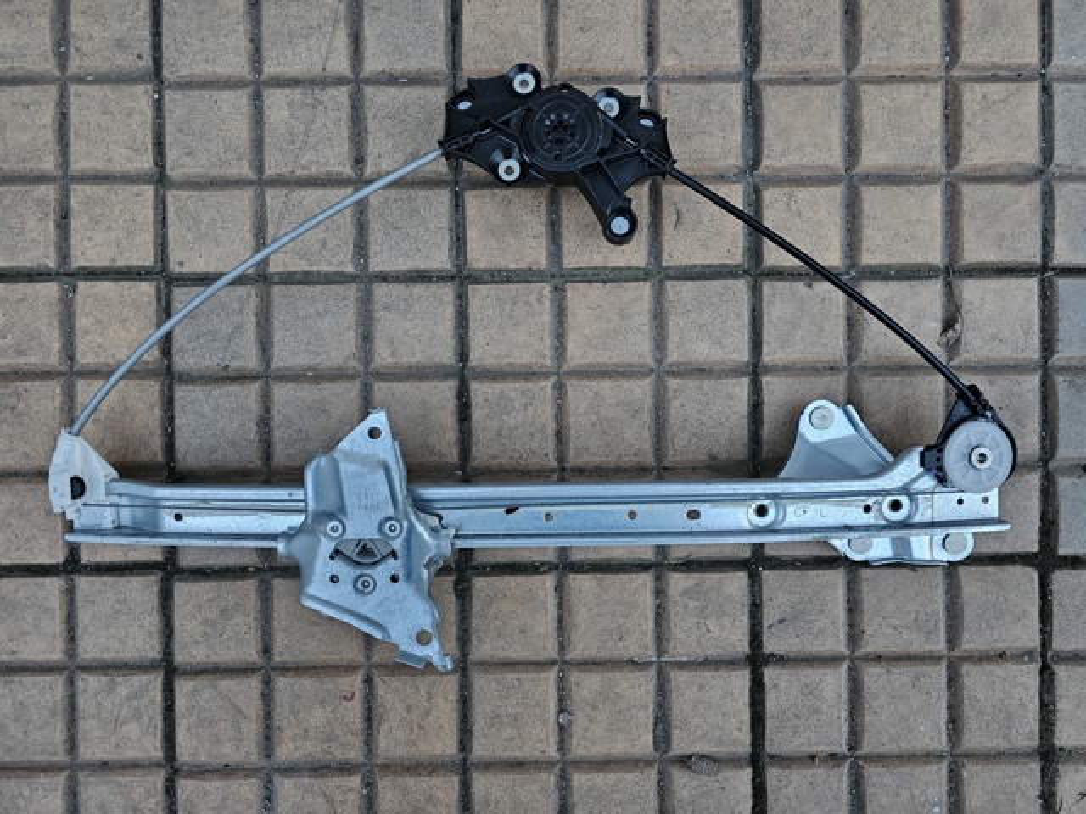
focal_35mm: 23
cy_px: 407
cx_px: 543
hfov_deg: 73.9
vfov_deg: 58.9
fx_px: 722
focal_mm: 6.3
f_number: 1.7
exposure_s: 1/50
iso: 500
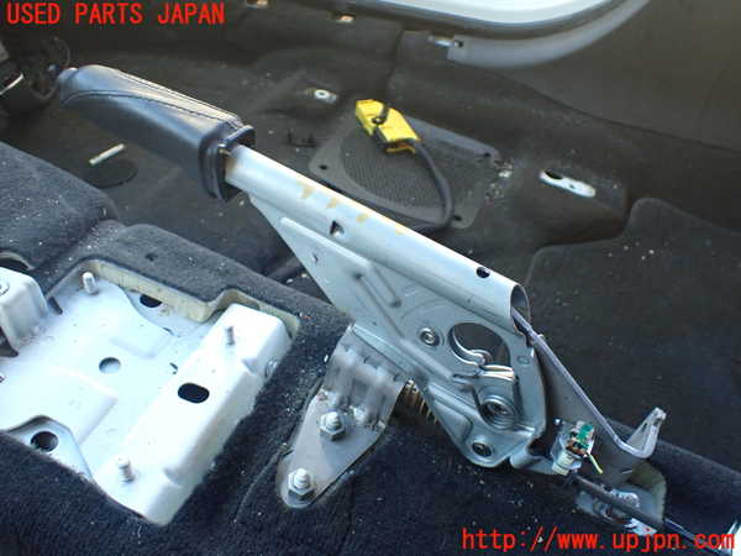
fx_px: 642
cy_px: 278
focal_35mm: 30
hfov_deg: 60.0
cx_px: 370
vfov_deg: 46.8
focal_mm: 5.4
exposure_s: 1/125
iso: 400
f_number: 2.3
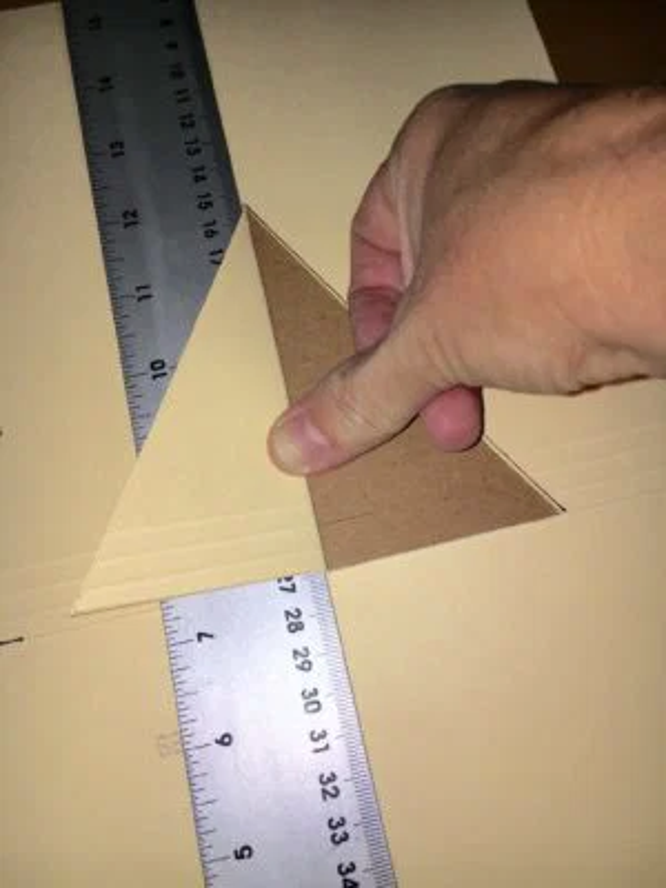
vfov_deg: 61.7
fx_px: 744
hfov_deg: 48.2
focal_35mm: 29
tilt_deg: -72.2
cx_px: 333
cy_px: 444
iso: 25
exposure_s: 1/190
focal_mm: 4.15
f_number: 2.2
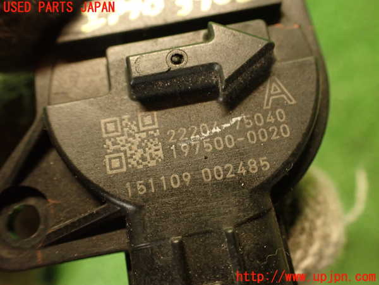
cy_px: 142
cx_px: 190
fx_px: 350
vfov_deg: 44.2
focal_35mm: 32
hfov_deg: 56.8
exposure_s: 1/30
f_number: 2.4
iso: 500
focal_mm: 5.79
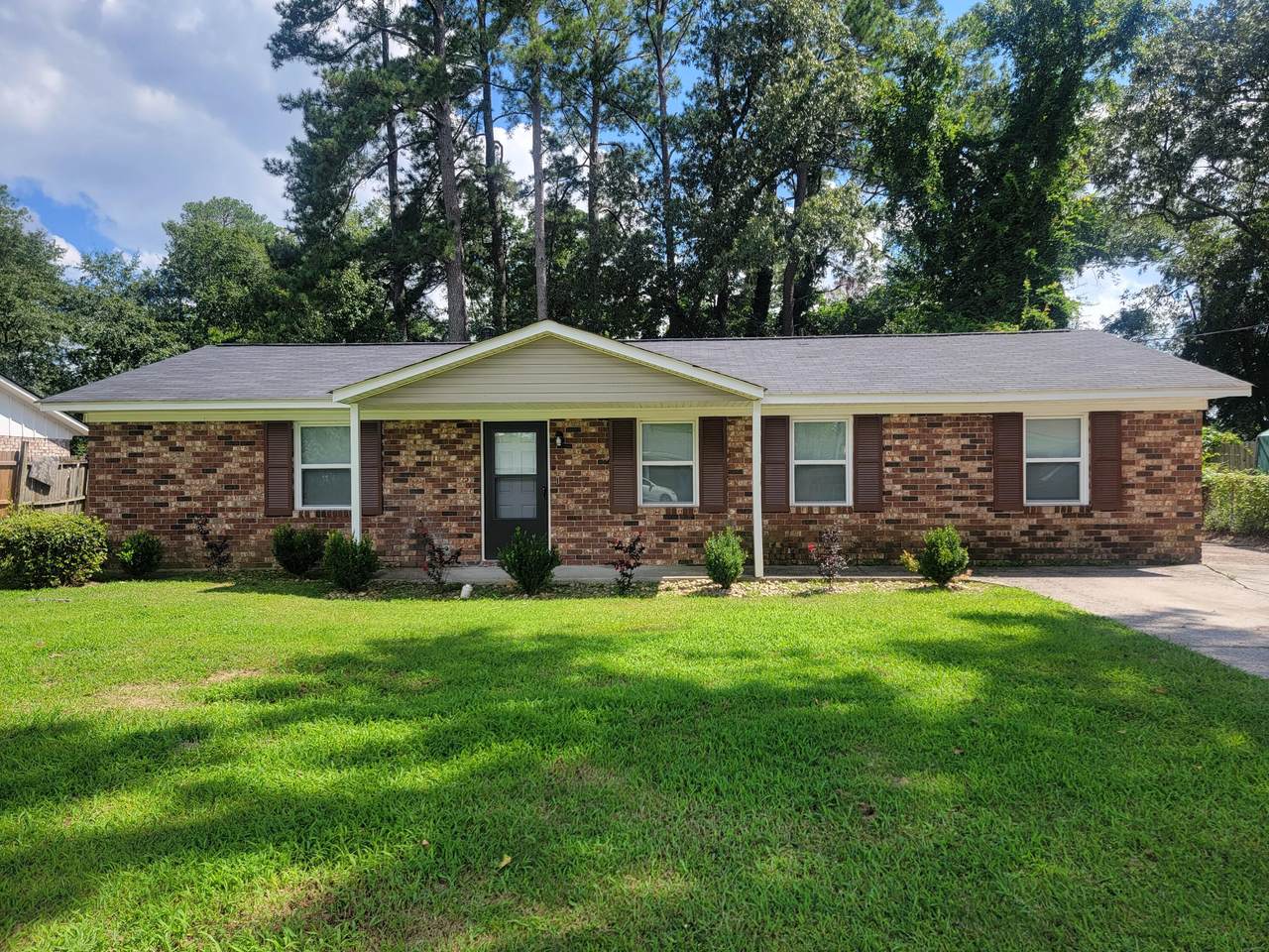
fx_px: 880
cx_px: 634
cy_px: 476
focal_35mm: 24
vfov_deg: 56.8
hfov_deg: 71.6
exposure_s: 1/435
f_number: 1.8
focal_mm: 6.7
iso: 16
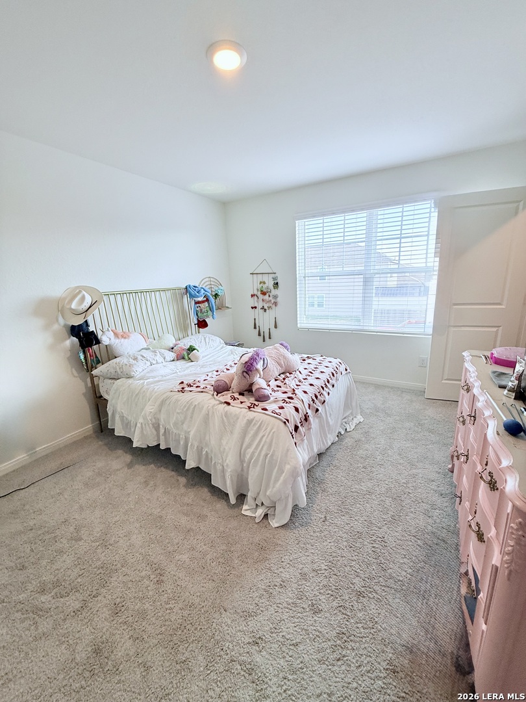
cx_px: 263
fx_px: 284
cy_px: 351
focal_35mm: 14
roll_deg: +2.6
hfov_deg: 85.7
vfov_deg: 102.1
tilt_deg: -13.1
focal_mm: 2.22
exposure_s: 1/120
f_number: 2.2
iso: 100
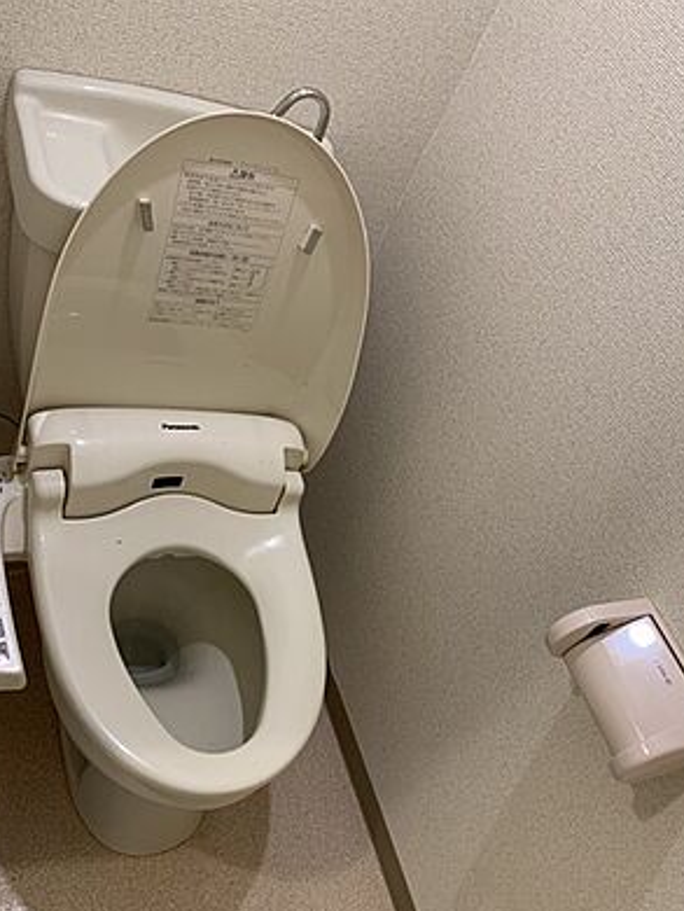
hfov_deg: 44.2
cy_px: 516
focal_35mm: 32
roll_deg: -32.0
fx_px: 842
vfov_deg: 56.6
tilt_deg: -42.9
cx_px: 355
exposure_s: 1/60
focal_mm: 4.25
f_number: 1.8
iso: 160
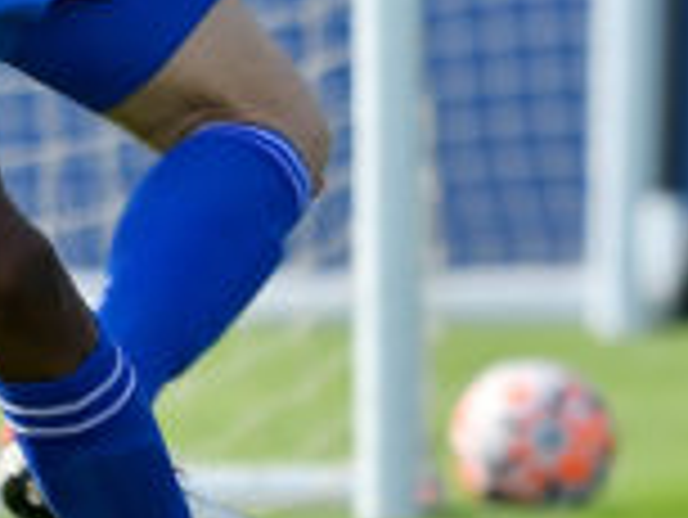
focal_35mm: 942
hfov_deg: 2.1
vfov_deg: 1.6
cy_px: -149
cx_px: -540
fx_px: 18737
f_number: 3.5
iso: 100
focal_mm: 200
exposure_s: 1/800
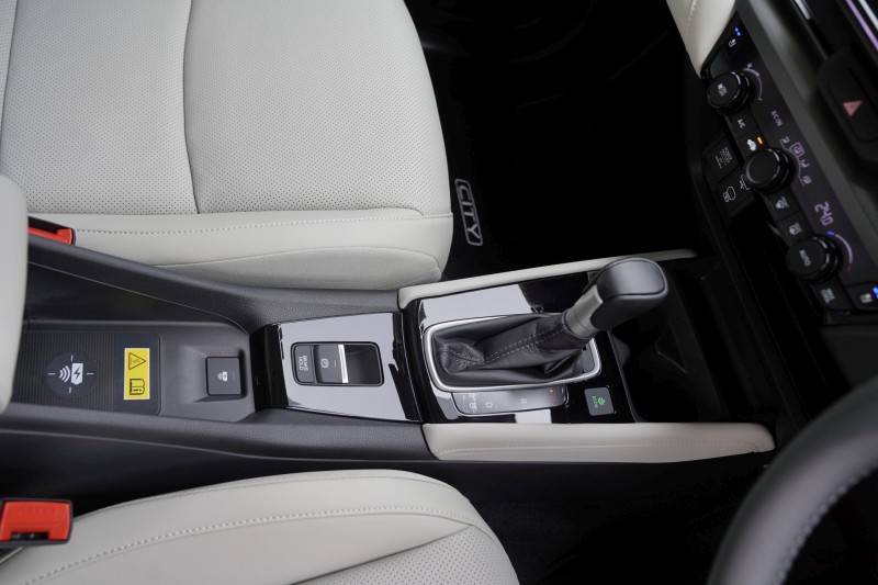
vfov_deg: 43.6
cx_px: 439
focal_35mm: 30
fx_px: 731
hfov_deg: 61.9
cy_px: 292
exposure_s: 1/60
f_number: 5
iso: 100
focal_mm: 30
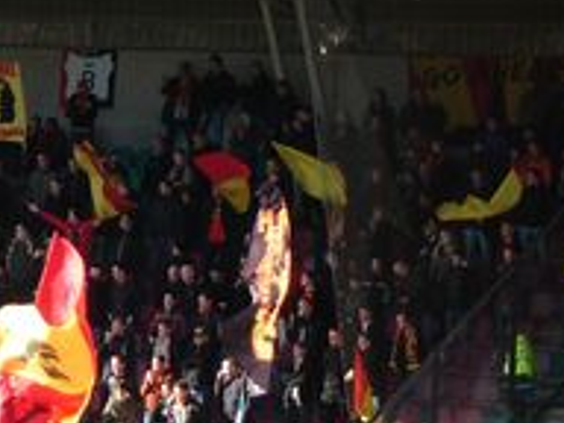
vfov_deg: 4.8
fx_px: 5067
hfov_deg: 6.3
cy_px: 87
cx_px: -106
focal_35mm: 311
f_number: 4.9
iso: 100
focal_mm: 17.4
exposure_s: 1/100
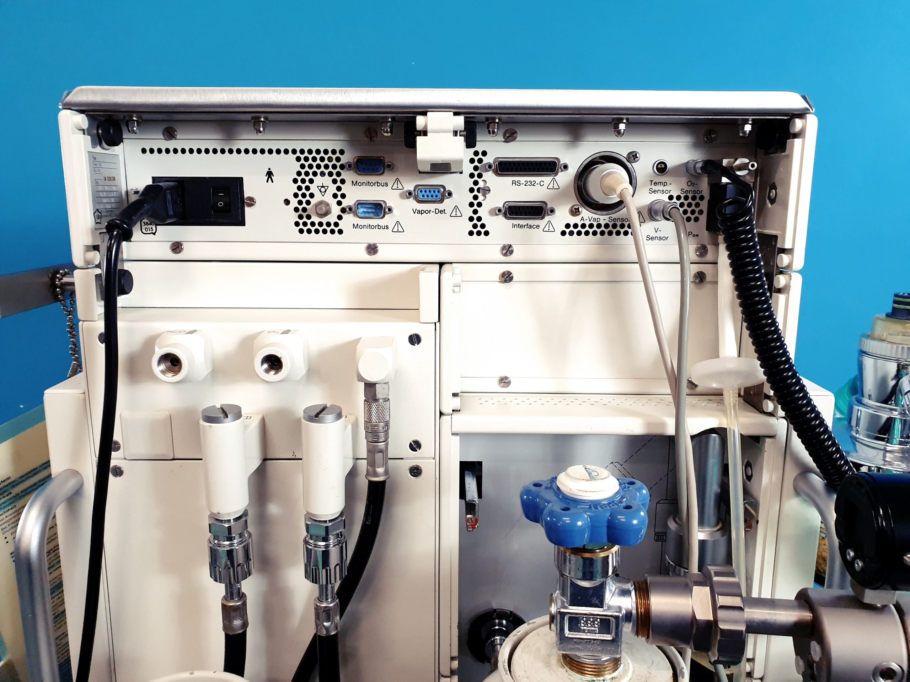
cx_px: 455
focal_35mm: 26
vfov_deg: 53.1
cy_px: 341
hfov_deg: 67.3
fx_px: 683
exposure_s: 1/50
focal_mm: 4.3
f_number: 2.4
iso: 320
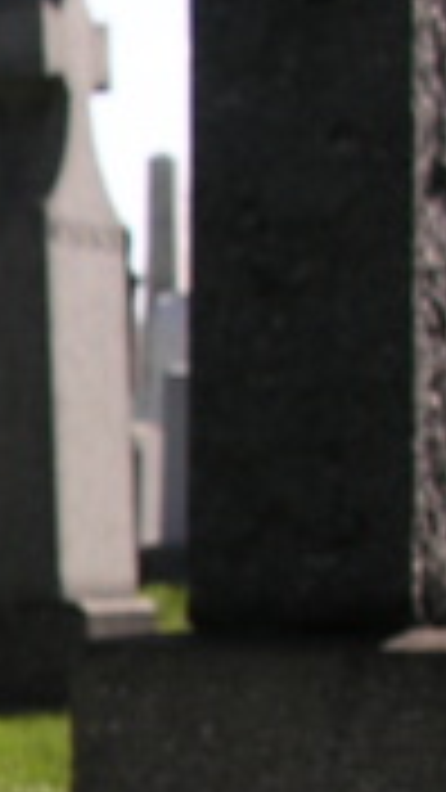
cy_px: 914
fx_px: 3616
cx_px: -964
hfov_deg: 6.4
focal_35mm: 172
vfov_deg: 12.3
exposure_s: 1/497
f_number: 3.6
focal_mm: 8.9
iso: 50
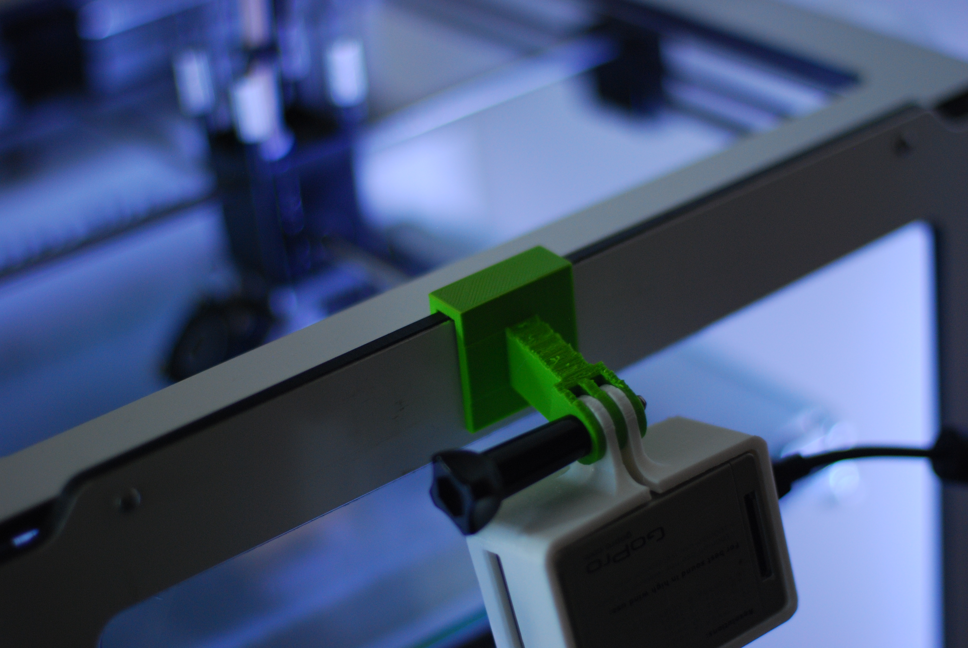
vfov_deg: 18.2
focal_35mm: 75
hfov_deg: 27.0
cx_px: 484
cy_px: 324
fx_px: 2019
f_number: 1.4
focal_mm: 50
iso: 320
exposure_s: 1/125
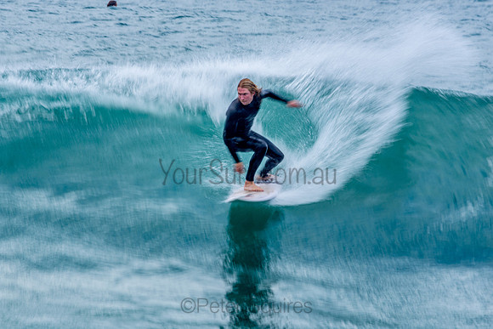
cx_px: 246
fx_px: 9862
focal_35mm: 720
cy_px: 164
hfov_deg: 2.9
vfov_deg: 1.9
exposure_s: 1/25
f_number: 20
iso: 100
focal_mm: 480
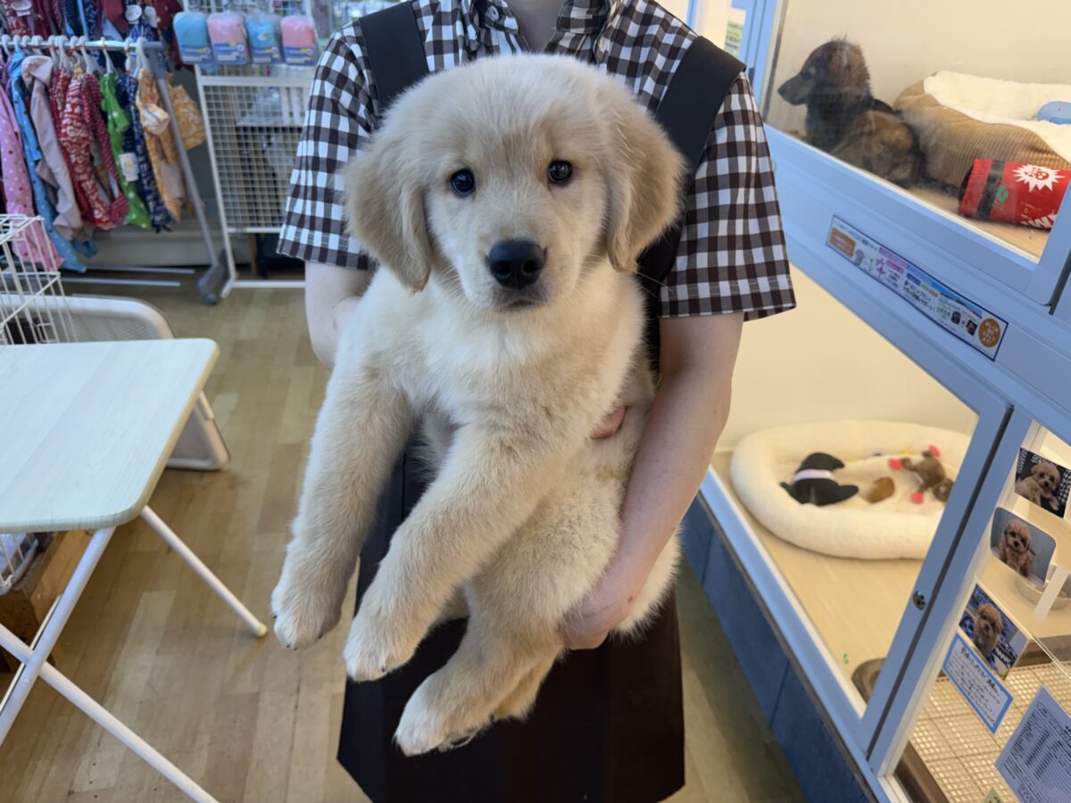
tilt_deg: -33.0
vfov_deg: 56.8
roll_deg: -2.2
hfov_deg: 71.6
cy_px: 402
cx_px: 536
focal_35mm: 24
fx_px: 743
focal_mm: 6.76
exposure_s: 1/100
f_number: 1.78
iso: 100
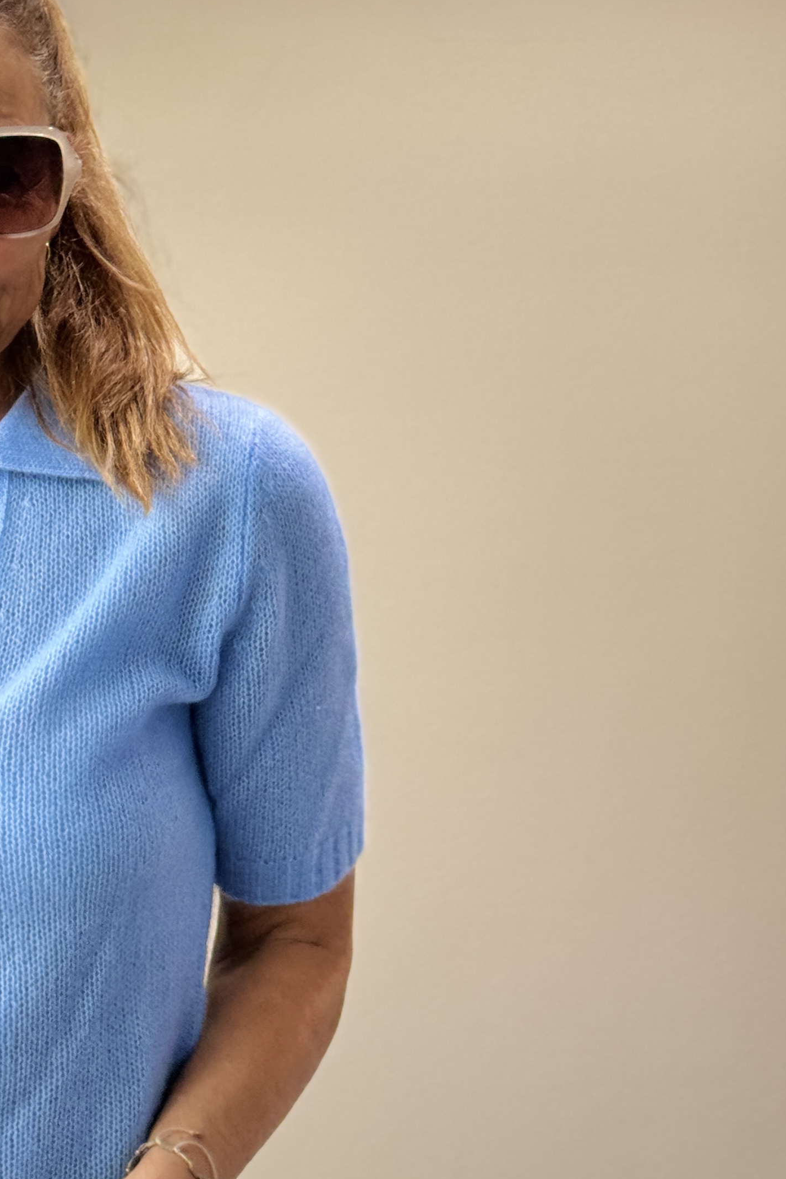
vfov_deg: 21.7
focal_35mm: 94
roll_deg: -0.5
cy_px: 578
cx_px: 19
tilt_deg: -2.9
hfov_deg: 14.3
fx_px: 3077
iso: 64
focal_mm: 6.76
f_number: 1.78
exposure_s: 1/166
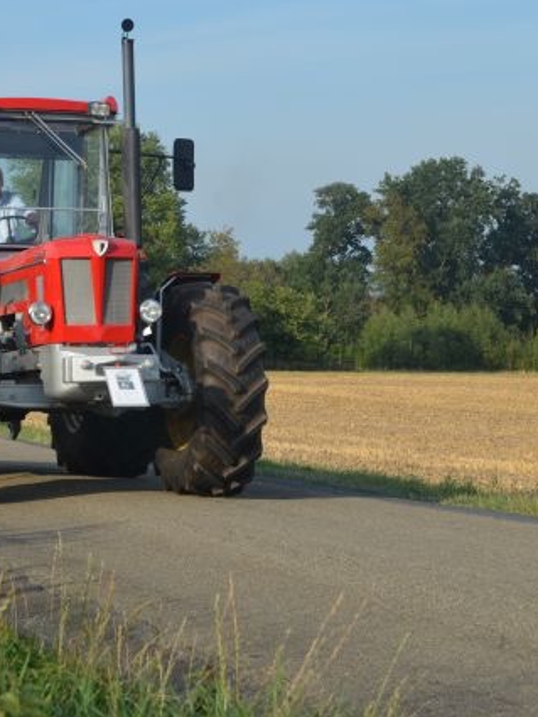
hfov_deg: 14.3
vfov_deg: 19.1
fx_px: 2133
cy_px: 329
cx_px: 142
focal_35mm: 103
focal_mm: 38
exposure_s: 1/250
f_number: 8
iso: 140
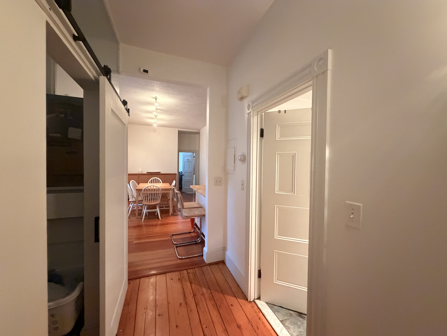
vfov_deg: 85.7
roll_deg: -0.3
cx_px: 224
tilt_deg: -2.5
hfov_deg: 102.1
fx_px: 181
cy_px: 168
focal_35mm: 14
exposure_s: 1/60
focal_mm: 2.22
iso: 1250
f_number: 2.2
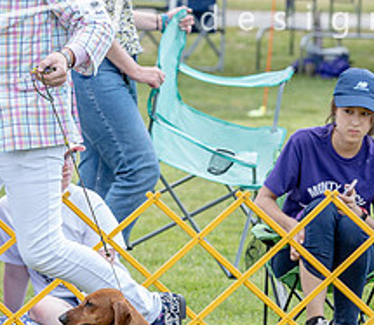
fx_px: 5441
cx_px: 107
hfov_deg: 3.9
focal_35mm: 475
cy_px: 88
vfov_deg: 3.4
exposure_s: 1/640
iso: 400
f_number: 4
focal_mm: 128
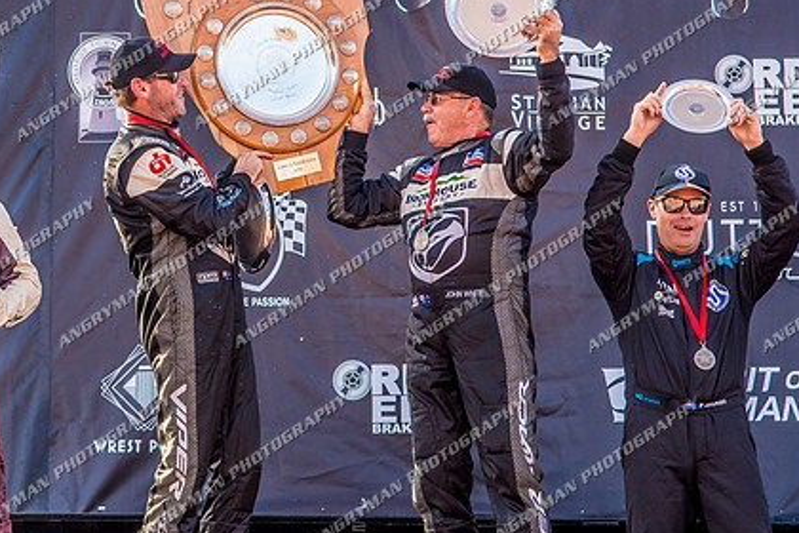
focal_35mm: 116
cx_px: 289
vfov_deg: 11.8
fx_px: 2574
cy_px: 180
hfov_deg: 17.6
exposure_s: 1/400
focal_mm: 55
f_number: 5.6
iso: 200
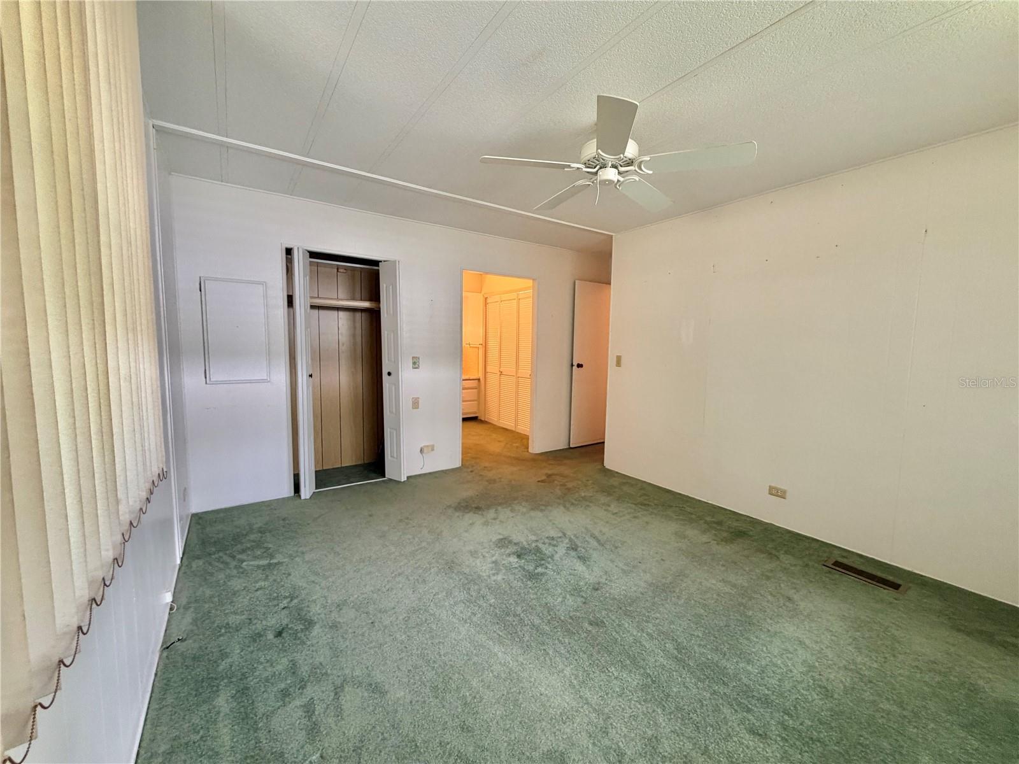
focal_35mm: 14
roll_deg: -1.4
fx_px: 412
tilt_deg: -4.5
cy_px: 382
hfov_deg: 102.1
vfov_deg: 85.7
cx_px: 510
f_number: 2.2
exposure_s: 1/60
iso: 250
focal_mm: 2.22
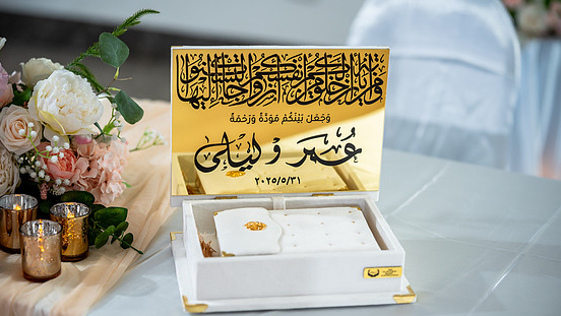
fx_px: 1146
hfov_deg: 27.5
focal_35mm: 77
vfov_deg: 15.7
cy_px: 193
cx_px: 285
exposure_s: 1/200
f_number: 2
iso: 640
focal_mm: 70
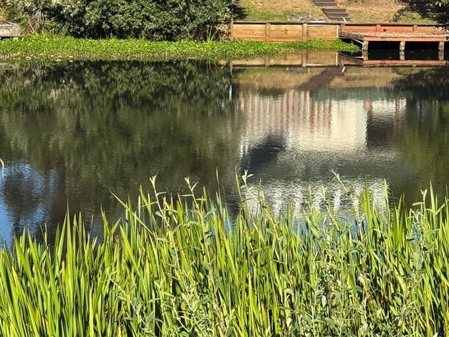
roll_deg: -2.2
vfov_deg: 13.1
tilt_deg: -6.0
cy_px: 73
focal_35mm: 113
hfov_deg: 17.1
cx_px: 411
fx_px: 1466
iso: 64
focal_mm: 6.76
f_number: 1.78
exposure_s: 1/2717
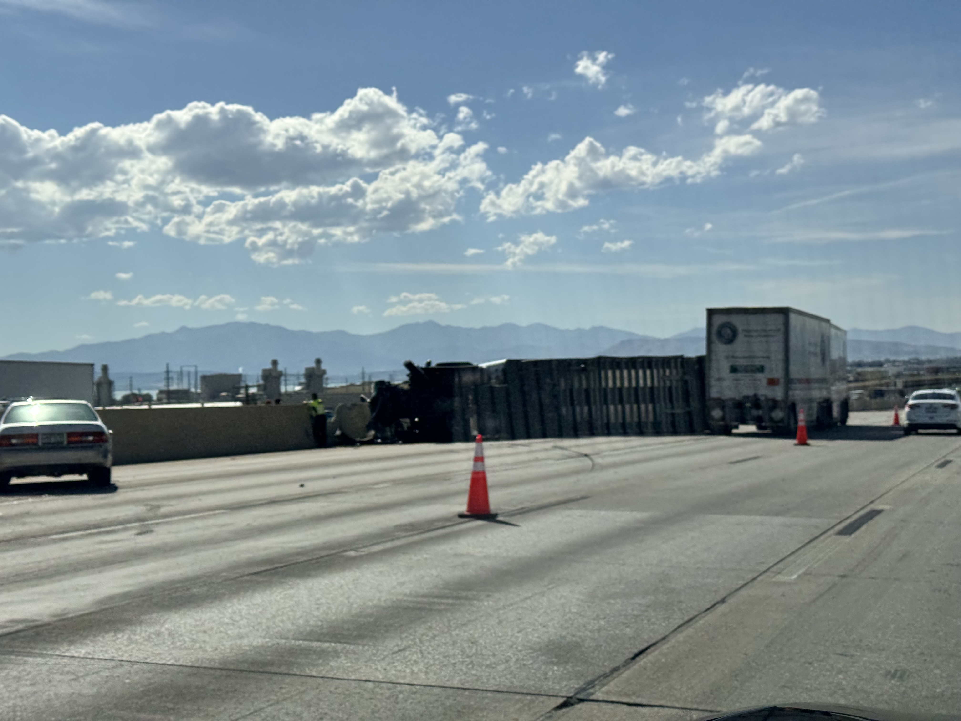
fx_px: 1333
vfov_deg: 30.3
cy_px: 360
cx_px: 480
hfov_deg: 39.7
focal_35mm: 48
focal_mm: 6.76
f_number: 1.78
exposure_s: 1/9009
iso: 64
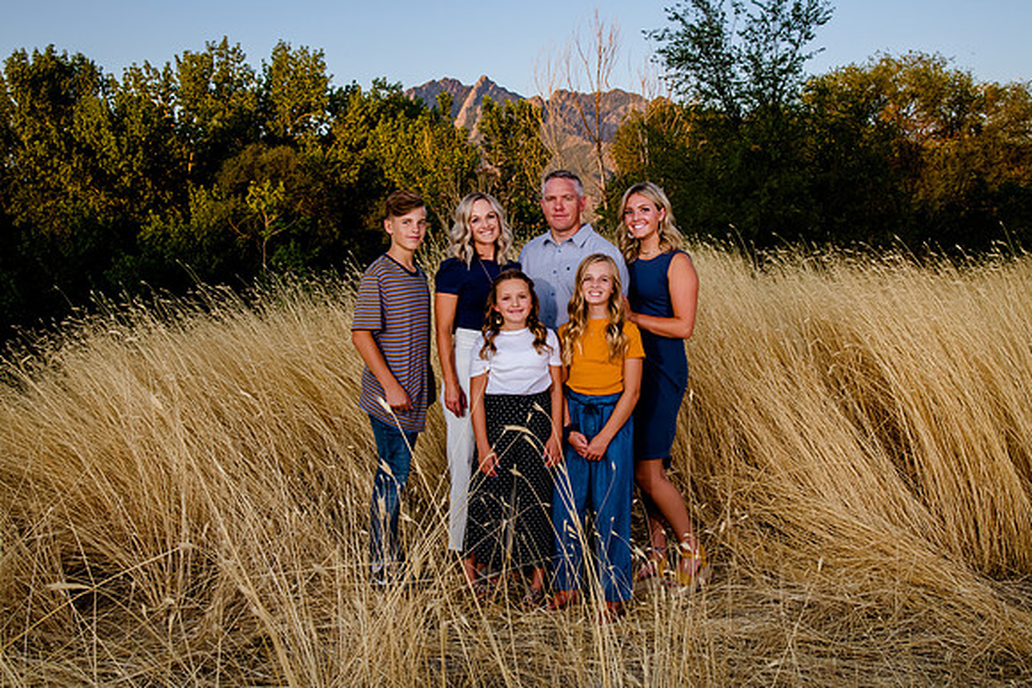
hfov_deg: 45.8
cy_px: 307
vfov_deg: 31.5
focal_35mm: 43
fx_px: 1221
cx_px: 516
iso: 800
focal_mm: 38
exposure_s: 1/250
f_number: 10
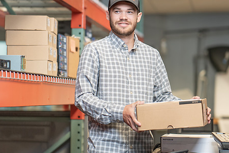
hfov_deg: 17.1
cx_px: 107
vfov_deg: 11.4
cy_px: 76
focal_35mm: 120
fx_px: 764
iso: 800
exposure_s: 1/250
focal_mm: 85
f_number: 2
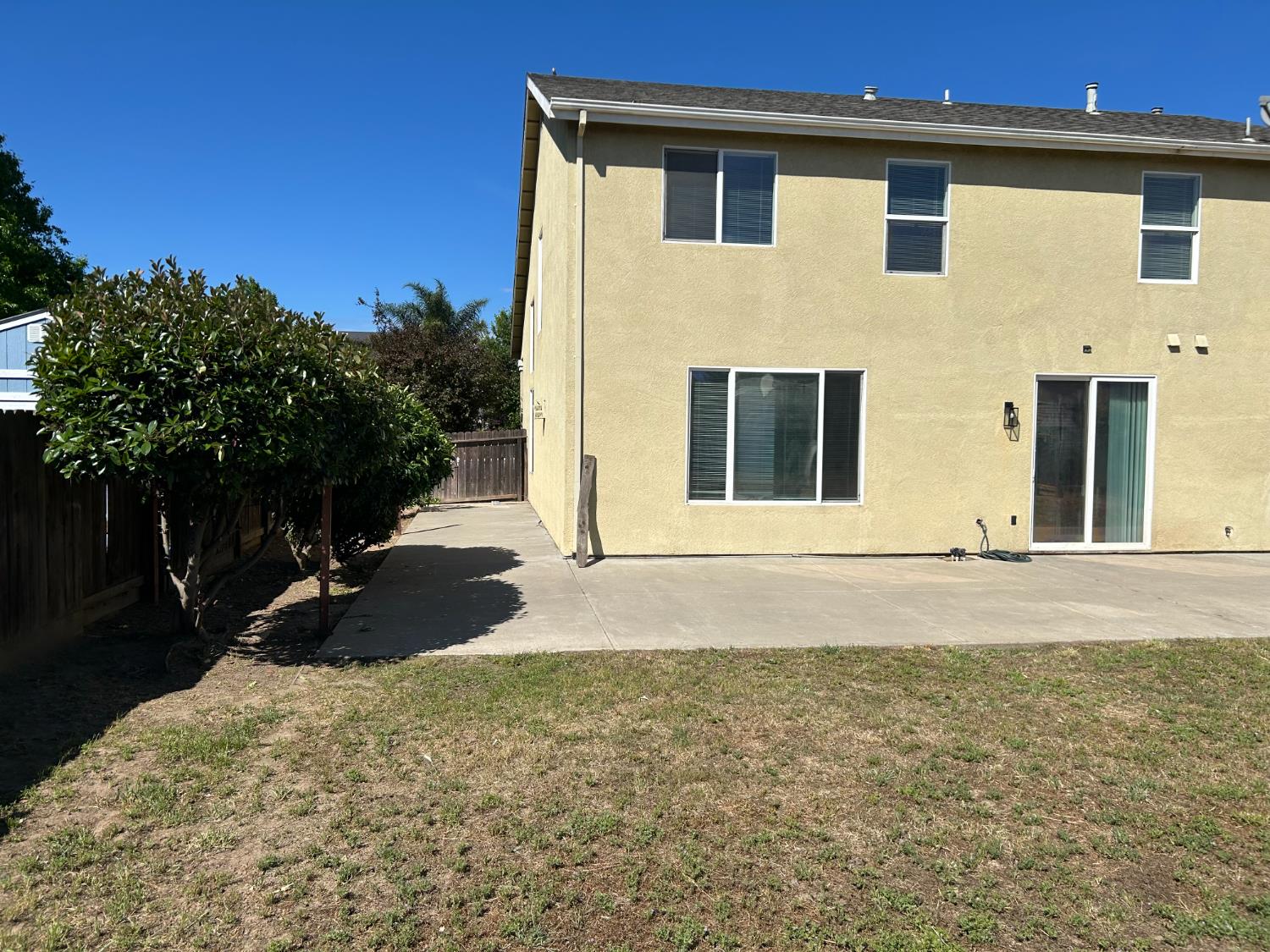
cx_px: 635
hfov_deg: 67.3
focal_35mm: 26
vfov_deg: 53.1
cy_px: 476
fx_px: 954
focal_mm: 5.7
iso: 50
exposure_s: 1/8000
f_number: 1.5
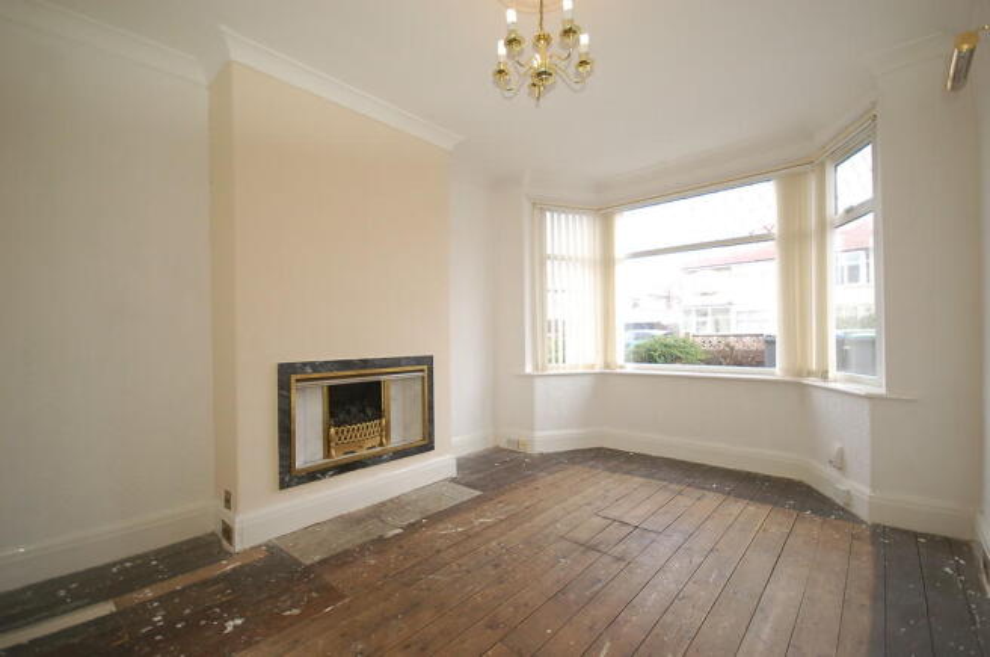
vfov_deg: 77.1
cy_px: 328
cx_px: 495
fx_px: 412
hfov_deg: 100.5
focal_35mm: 15
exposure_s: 1/200
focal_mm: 10
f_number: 4
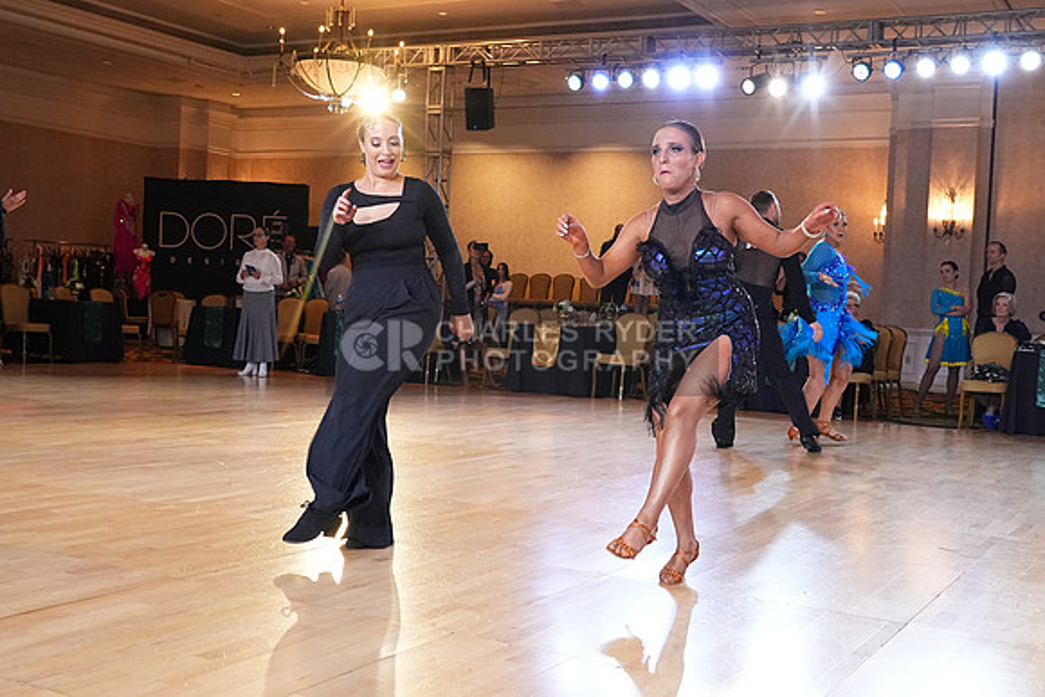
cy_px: 348
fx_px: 1219
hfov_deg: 46.4
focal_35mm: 42
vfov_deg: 31.9
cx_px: 522
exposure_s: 1/200
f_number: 6.3
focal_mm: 28
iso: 5000
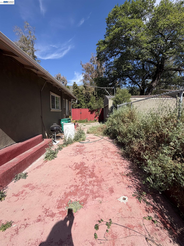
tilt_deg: -5.9
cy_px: 123
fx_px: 99
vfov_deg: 102.1
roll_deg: -1.0
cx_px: 92
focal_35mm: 14
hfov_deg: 85.7
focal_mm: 2.22
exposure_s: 1/770
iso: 25
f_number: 2.2
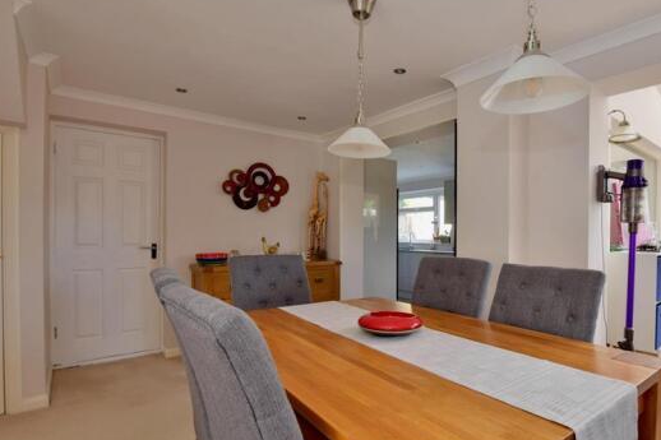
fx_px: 349
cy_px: 240
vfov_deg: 64.4
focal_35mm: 19
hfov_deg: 86.1
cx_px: 389
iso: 400
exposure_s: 1/25
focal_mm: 10
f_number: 11
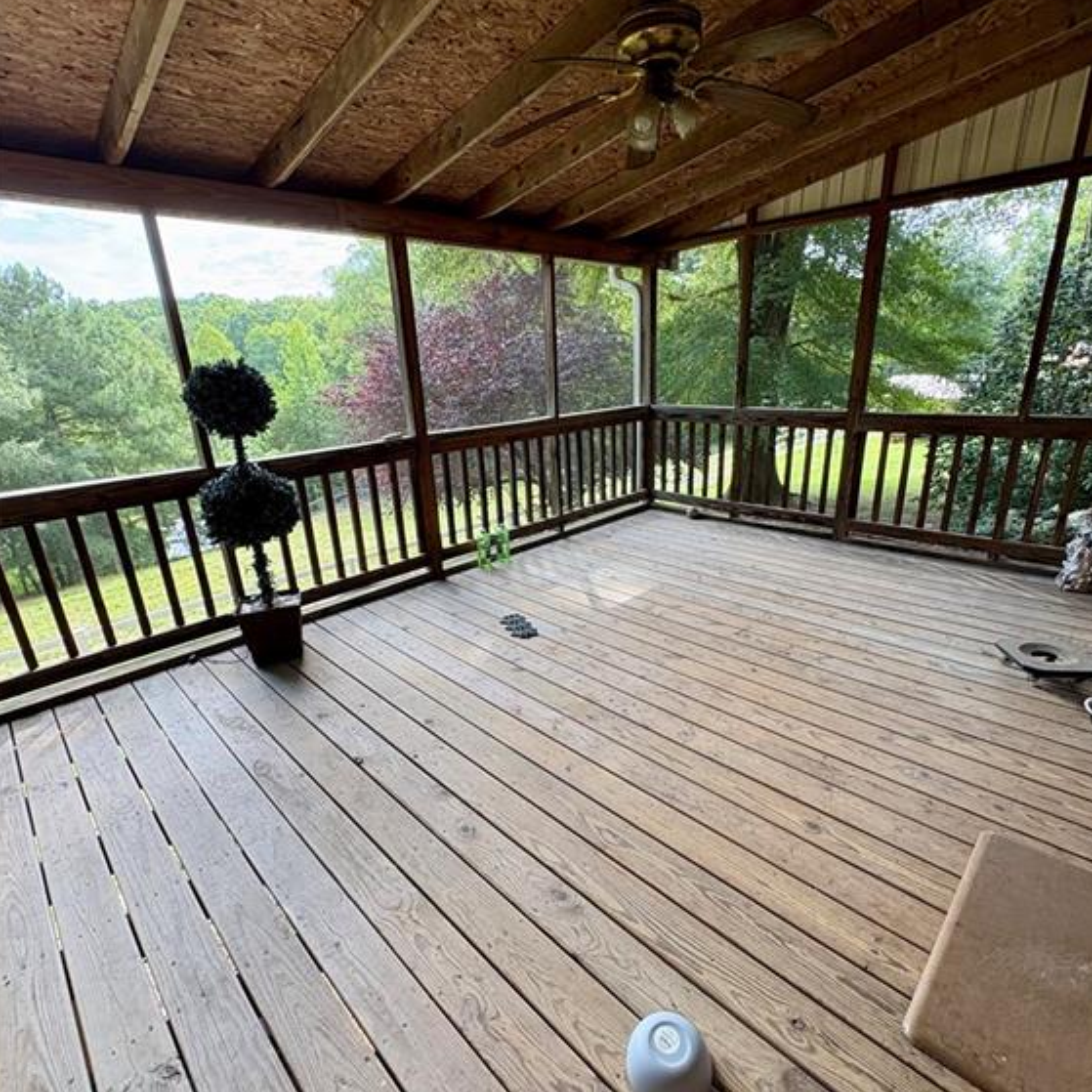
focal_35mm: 17
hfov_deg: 84.0
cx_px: 555
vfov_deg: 83.9
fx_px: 607
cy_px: 563
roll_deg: +2.5
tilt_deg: -18.3
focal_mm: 2.22
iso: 50
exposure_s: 1/99
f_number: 2.2
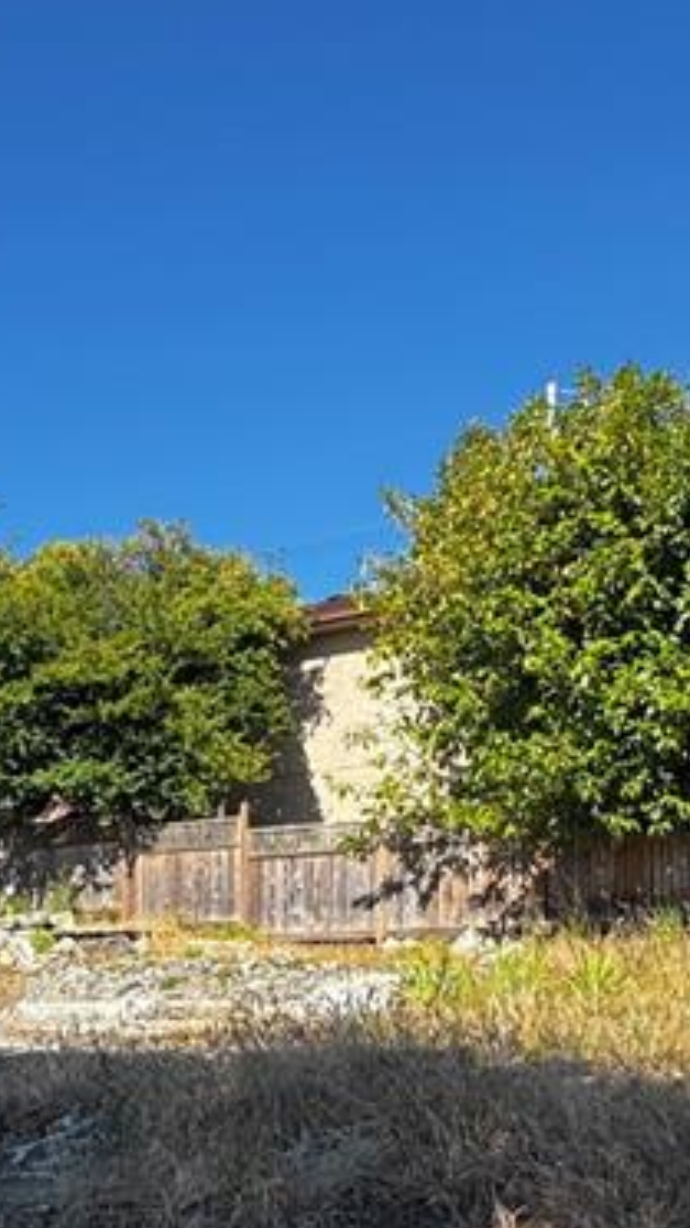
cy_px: 941
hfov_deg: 27.6
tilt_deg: +2.3
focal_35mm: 42
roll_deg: +0.2
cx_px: 112
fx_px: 1367
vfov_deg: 46.4
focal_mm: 2.22
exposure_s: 1/868
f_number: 2.2
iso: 40
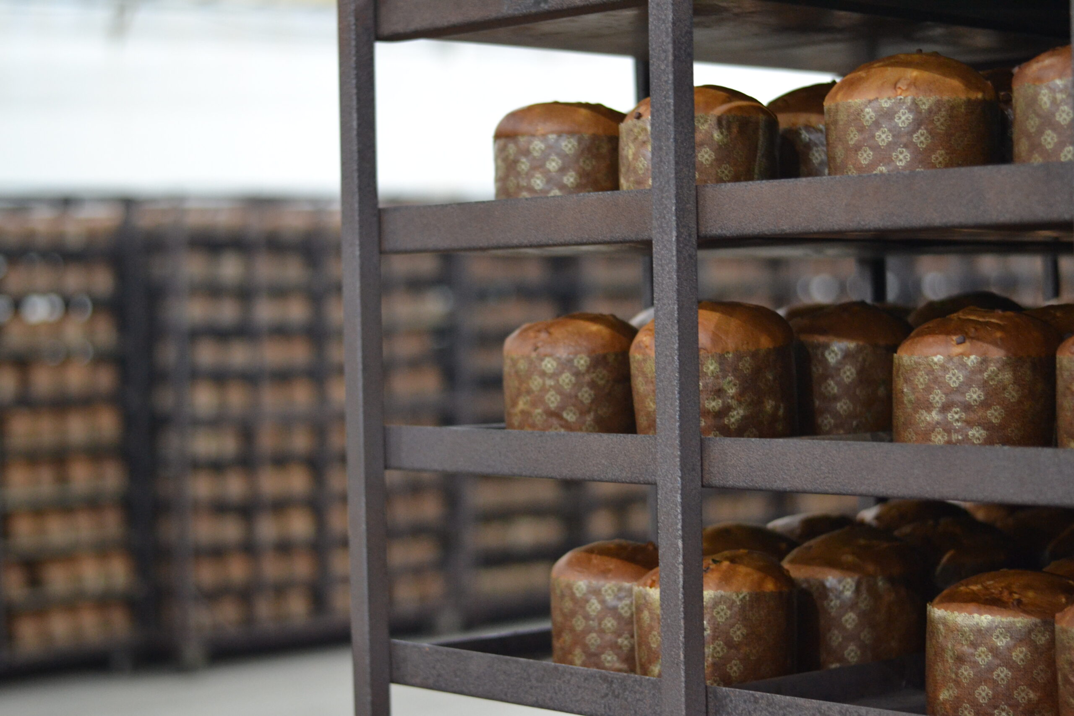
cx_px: 537
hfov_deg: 27.0
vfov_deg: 18.2
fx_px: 2237
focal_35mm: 75
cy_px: 358
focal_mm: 50
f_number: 1.8
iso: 1250
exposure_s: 1/60
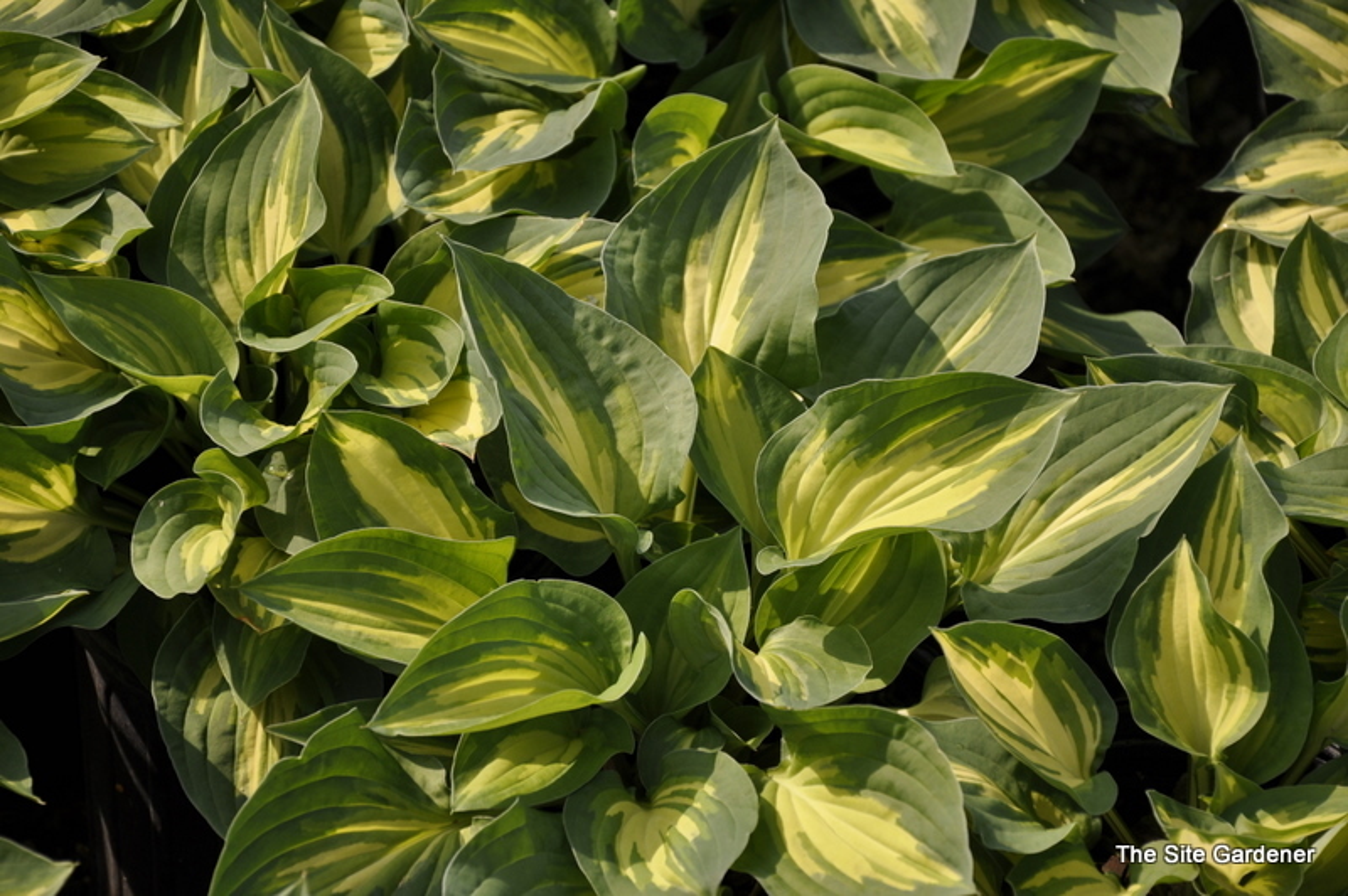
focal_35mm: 158
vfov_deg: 8.7
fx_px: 5893
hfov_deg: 13.1
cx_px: 674
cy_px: 448
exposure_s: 1/500
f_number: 5.6
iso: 250
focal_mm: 105
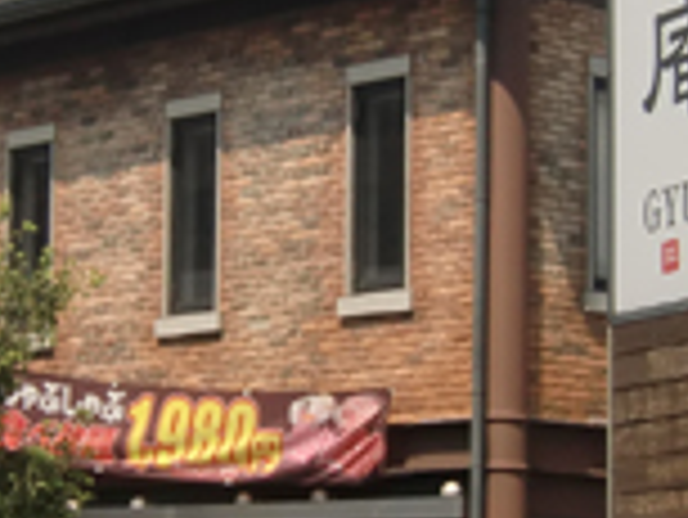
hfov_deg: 13.9
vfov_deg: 10.5
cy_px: 279
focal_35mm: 142
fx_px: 2824
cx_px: 216
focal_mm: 6.1
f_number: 3.6
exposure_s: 1/1000
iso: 64
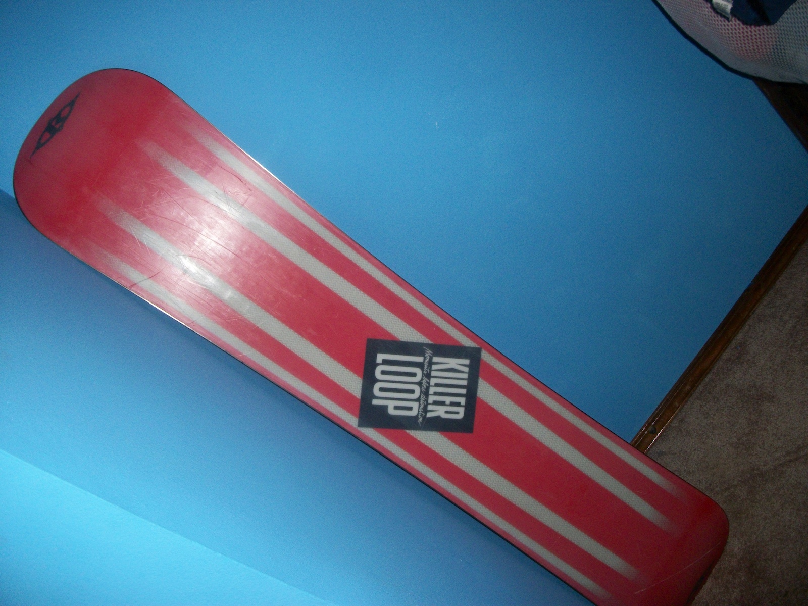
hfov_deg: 56.8
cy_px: 303
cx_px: 404
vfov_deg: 44.2
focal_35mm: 32
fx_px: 747
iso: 160
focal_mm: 5.7
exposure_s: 1/30
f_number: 2.9
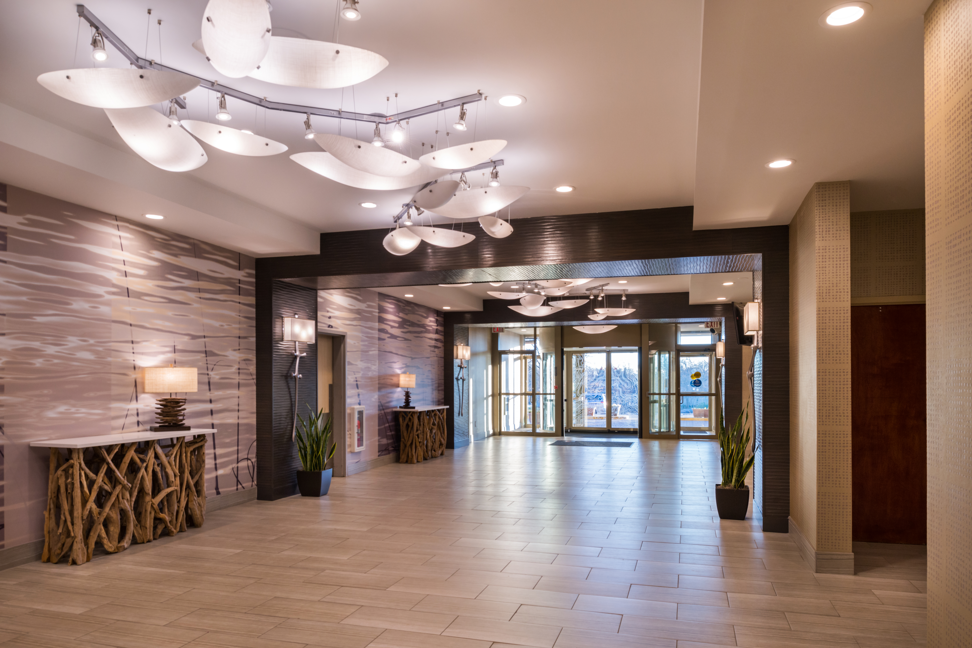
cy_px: 324
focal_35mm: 24
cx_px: 486
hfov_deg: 73.7
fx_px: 648
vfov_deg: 53.2
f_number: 9.5
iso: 400
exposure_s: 1/15
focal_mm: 24
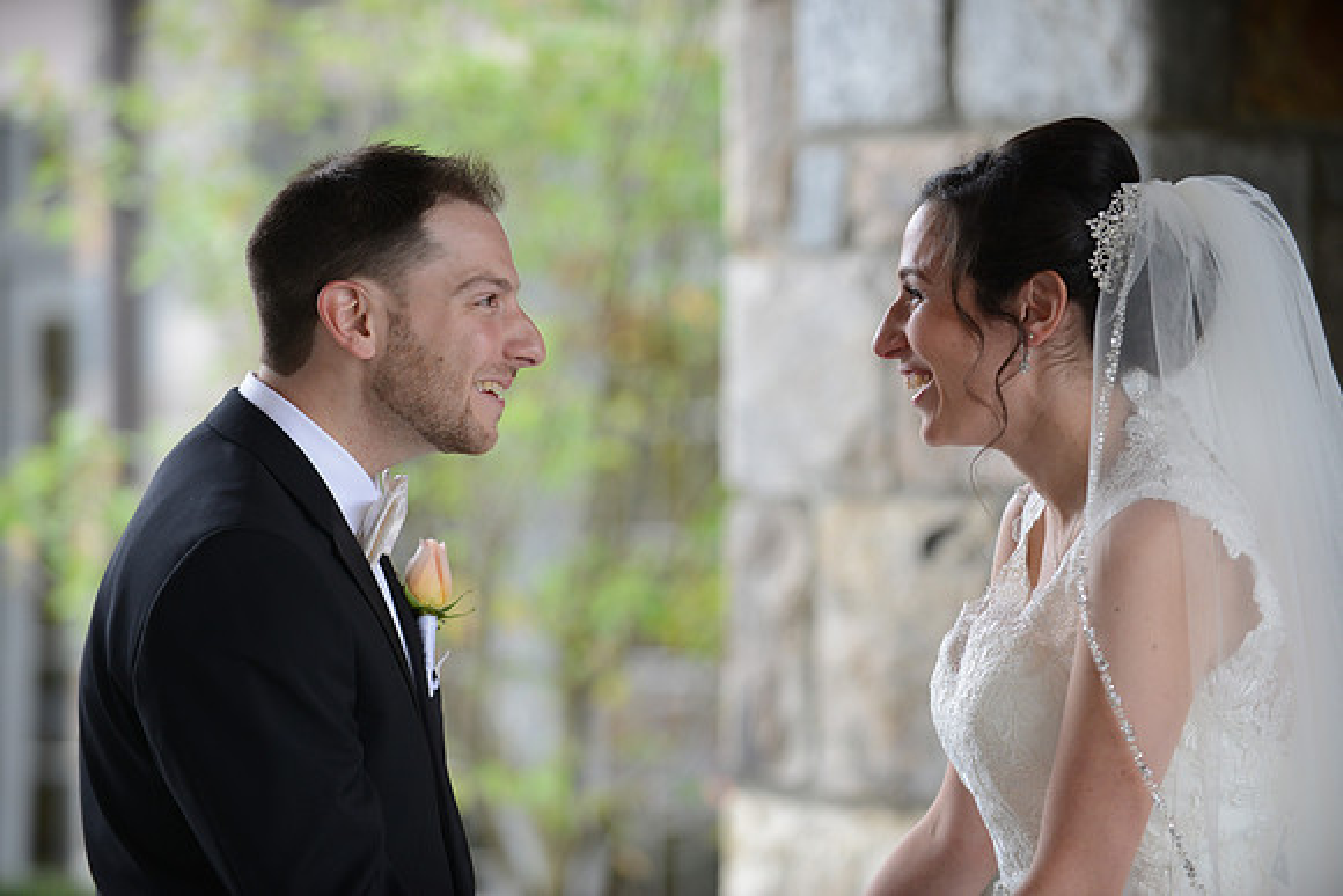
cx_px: 672
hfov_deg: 12.1
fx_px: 6343
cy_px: 448
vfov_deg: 8.1
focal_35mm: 170
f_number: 3.5
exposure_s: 1/500
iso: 500
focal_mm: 170
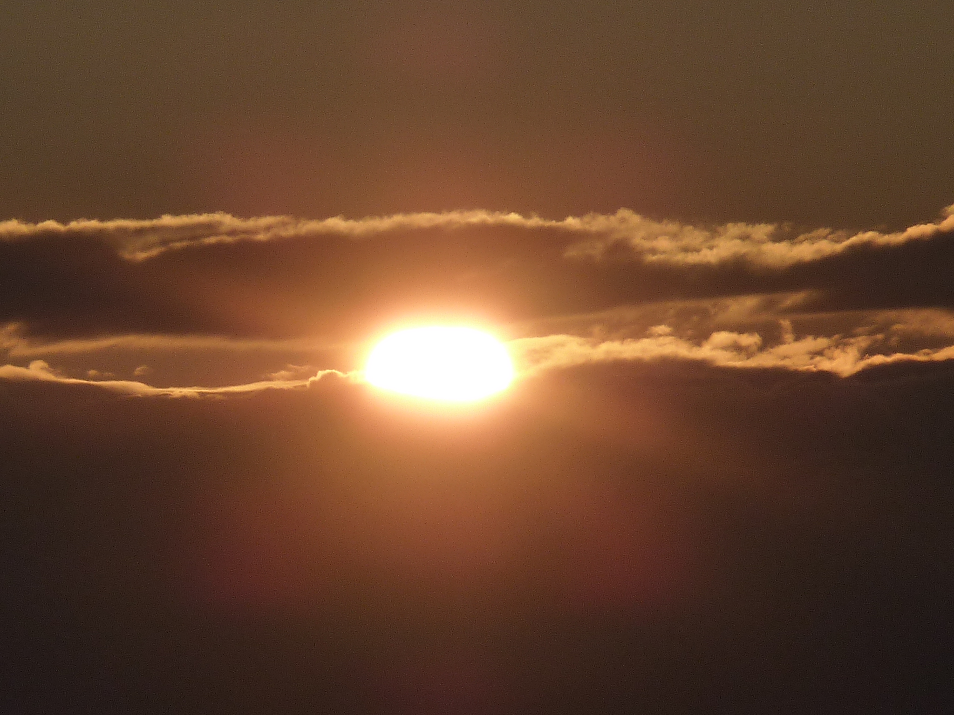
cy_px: 358
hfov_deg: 3.7
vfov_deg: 2.8
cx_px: 477
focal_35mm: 535
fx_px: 14744
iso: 125
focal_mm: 49.2
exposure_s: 1/2000
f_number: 6.3
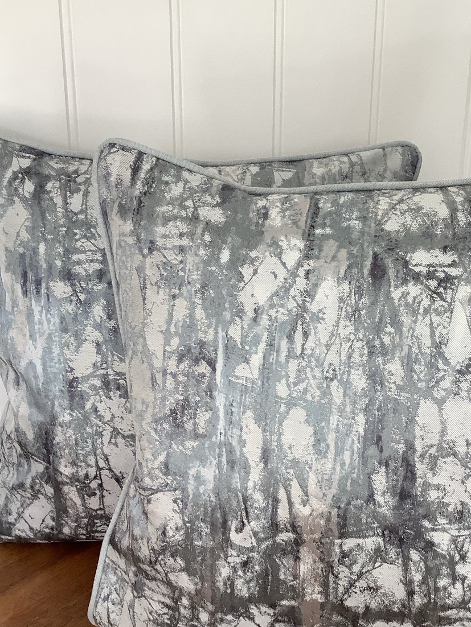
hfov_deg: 32.1
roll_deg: -1.3
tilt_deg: -18.1
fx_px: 816
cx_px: 272
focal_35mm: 45
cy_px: 343
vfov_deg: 42.0
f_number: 2.4
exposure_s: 1/120
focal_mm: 3.3
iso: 80
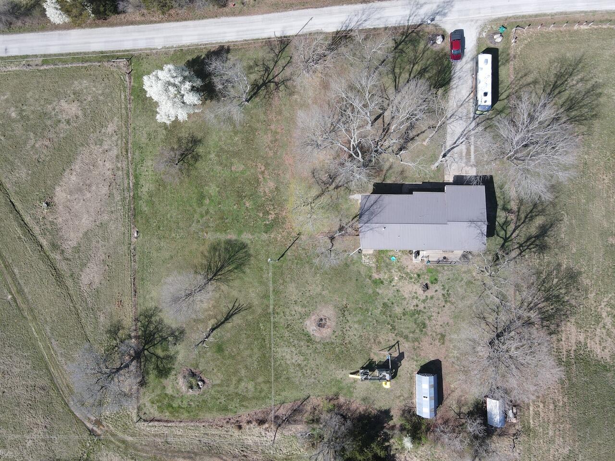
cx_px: 308
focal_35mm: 24
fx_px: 426
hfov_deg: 71.6
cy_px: 230
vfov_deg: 56.8
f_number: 2.8
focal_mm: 4.5
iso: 100
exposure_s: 1/320
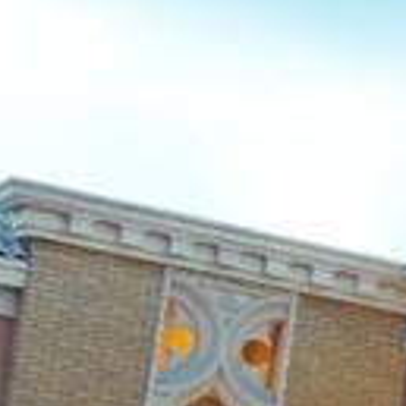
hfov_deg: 6.3
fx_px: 2946
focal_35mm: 222
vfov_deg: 7.8
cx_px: 1674
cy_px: 522
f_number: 2
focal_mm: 10.4
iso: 125
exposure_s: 1/100
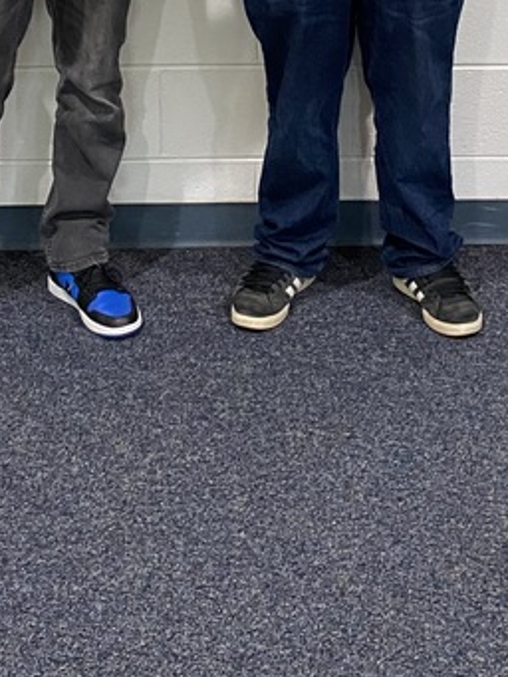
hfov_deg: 18.9
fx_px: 1525
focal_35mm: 78
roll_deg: +0.7
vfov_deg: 22.6
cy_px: -175
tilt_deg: -10.1
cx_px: 262
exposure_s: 1/60
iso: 200
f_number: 1.8
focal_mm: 4.25
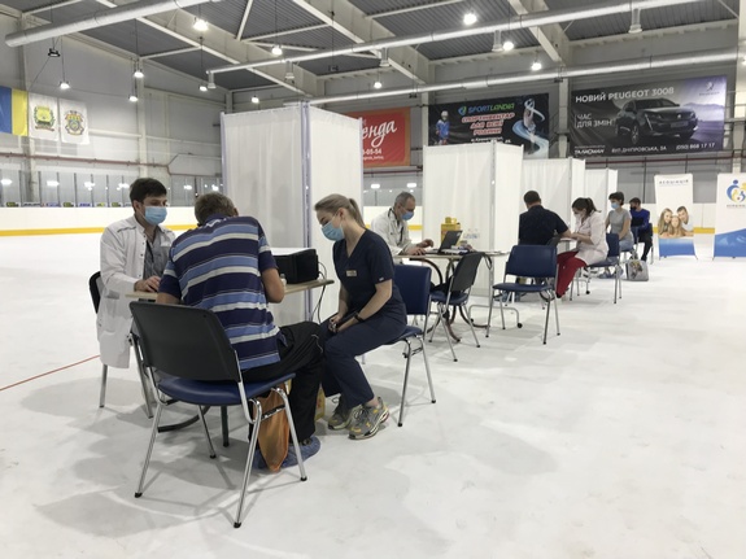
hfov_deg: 63.5
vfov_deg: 49.7
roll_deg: +1.7
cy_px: 280
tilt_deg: -5.7
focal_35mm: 28
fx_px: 603
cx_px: 373
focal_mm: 3.99
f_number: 1.8
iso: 25
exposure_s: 1/50
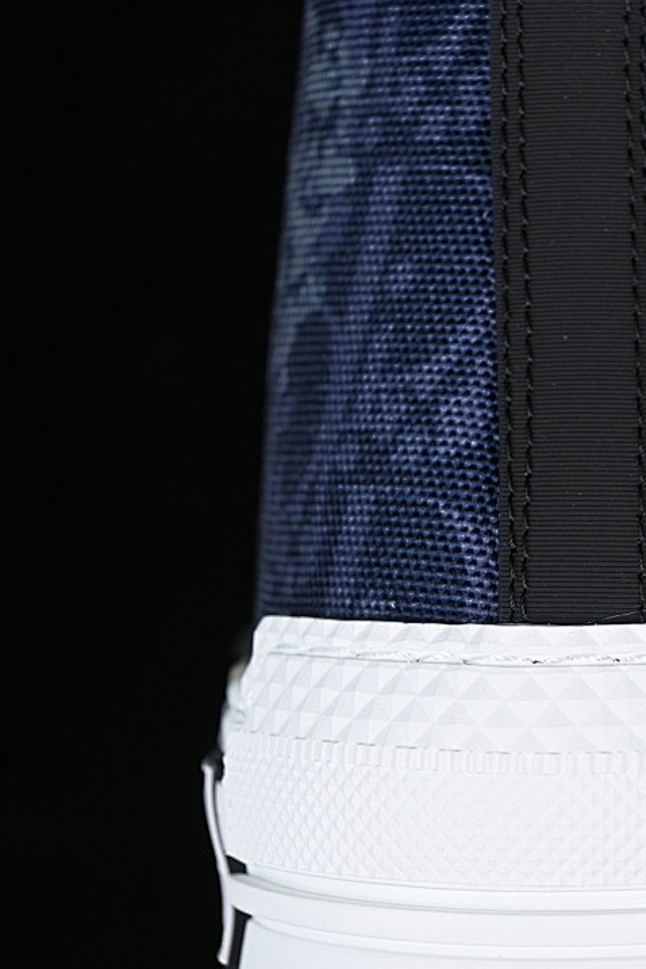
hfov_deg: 12.0
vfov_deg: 18.1
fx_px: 3041
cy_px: 485
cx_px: 566
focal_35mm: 113
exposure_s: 1/60
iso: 160
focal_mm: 50
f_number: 6.3
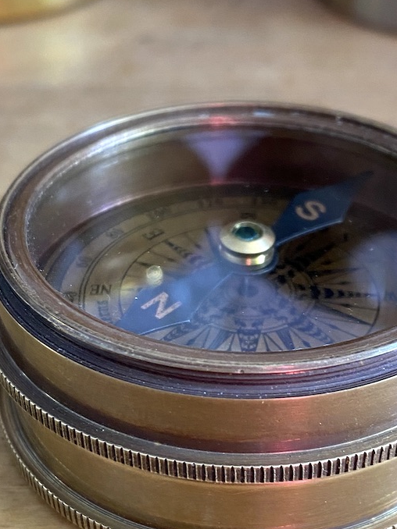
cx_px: 222
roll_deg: +0.4
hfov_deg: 24.8
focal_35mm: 59
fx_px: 903
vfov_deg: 32.3
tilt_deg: -41.6
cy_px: 376
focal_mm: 4.25
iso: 125
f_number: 1.8
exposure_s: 1/85
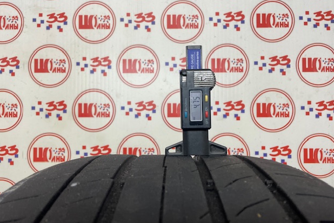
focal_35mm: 28
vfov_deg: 46.4
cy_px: 118
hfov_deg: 65.5
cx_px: 163
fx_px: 260
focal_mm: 4.2
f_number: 1.6
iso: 125
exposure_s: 1/100
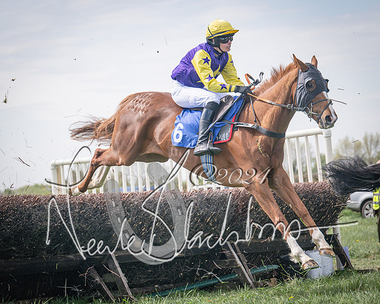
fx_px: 1793
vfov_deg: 9.7
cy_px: 165
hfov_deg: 12.1
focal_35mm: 160
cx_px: 139
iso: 200
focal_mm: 98
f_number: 4
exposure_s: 1/2500
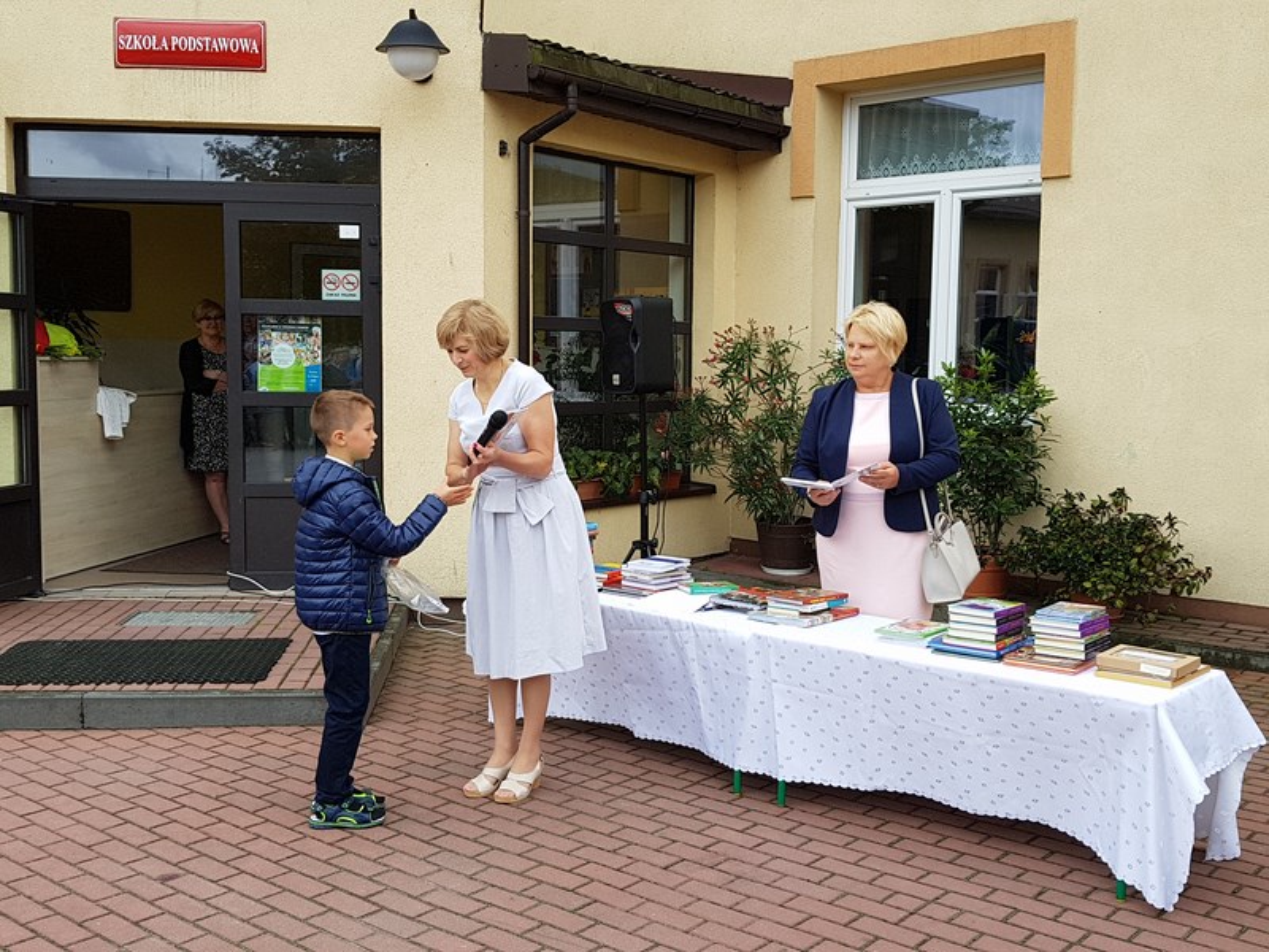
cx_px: 634
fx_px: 953
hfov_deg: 67.3
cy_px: 476
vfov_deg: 53.1
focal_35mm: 26
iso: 50
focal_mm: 4.2
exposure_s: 1/526
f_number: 1.7
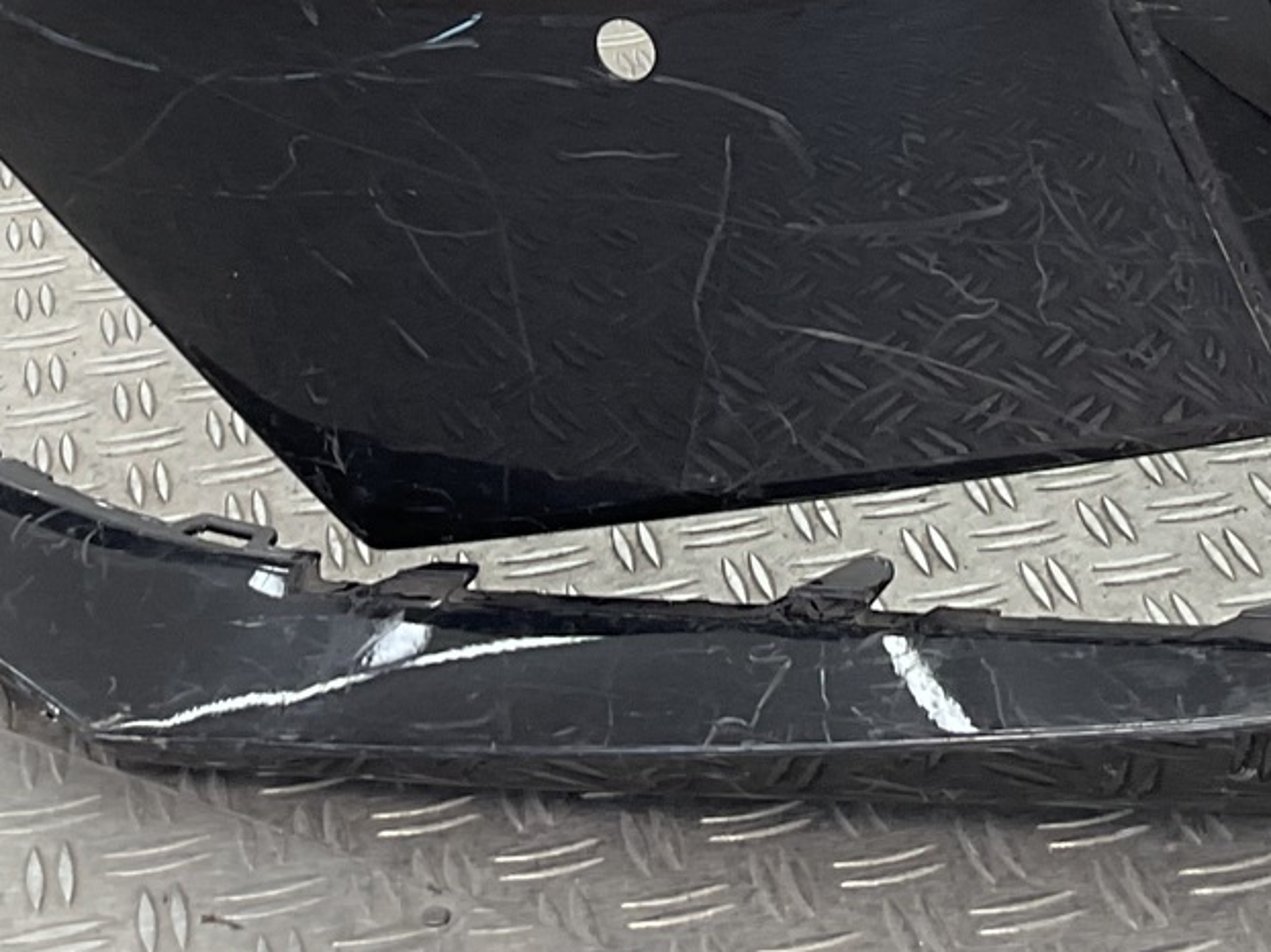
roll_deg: +2.8
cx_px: 687
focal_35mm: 94
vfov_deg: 14.9
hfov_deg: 20.9
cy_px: -321
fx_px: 3450
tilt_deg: -18.4
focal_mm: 3
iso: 16
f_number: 1.8
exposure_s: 1/100
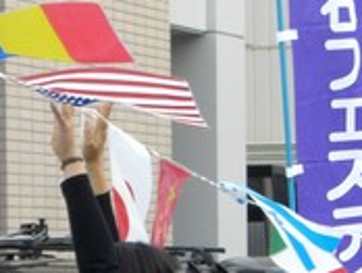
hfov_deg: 6.0
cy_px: 264
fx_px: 3424
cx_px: 266
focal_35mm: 327
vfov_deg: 4.6
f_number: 5.2
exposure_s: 1/125
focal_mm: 18.6
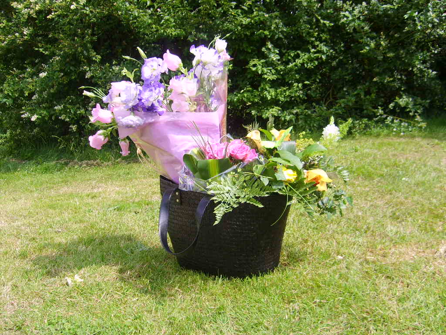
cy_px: 168
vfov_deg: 40.7
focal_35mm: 35
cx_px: 223
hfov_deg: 52.6
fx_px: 451
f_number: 2.8
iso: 50
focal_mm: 5.8
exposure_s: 1/500
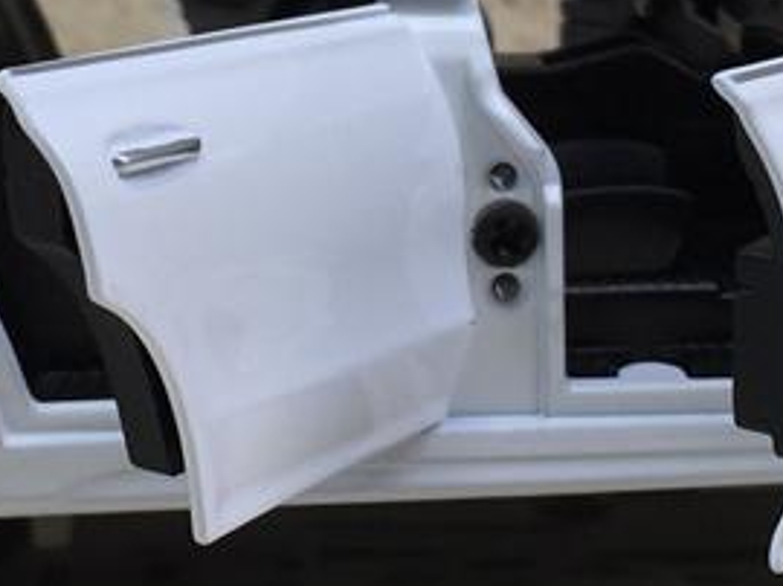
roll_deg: -1.3
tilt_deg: -6.9
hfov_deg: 17.9
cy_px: -70
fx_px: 2486
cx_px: 397
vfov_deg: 13.2
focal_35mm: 110
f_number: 2.2
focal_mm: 4.15
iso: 32
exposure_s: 1/347
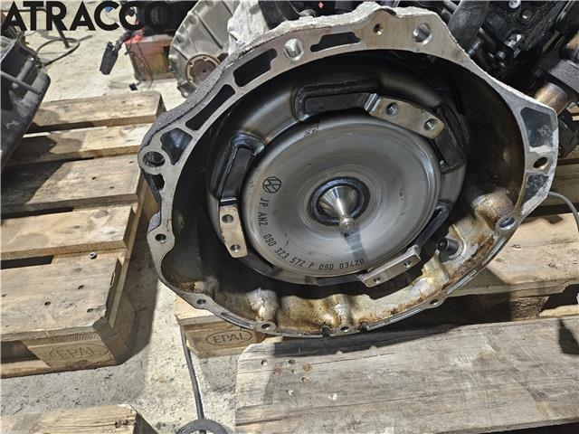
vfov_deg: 58.9
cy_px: 217
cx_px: 290
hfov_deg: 73.9
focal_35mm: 23
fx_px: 385
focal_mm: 5.4
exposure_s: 1/100
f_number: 1.8
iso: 640
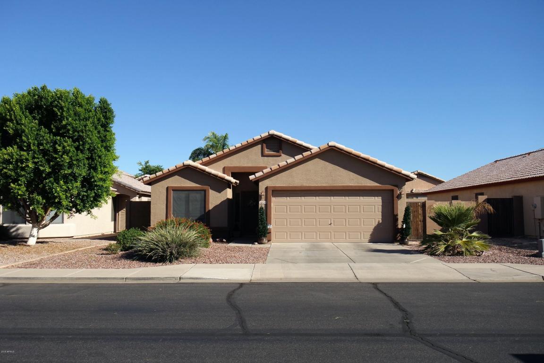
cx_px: 272
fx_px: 438
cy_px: 182
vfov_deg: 45.0
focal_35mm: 29
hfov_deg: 63.7
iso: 160
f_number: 8
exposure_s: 1/320
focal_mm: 11
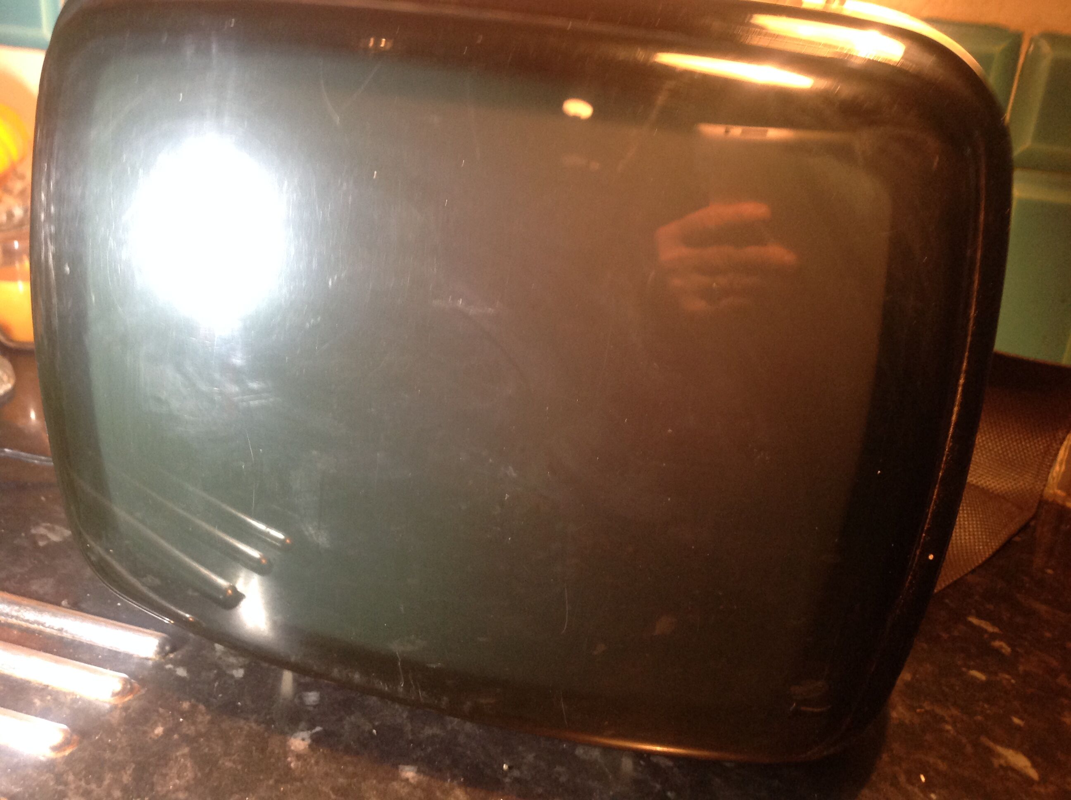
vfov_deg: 40.6
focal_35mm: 35
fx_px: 1081
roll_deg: -5.3
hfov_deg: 52.7
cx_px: 536
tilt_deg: -20.0
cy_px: 400
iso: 200
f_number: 2.4
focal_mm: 4.28
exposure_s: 1/15
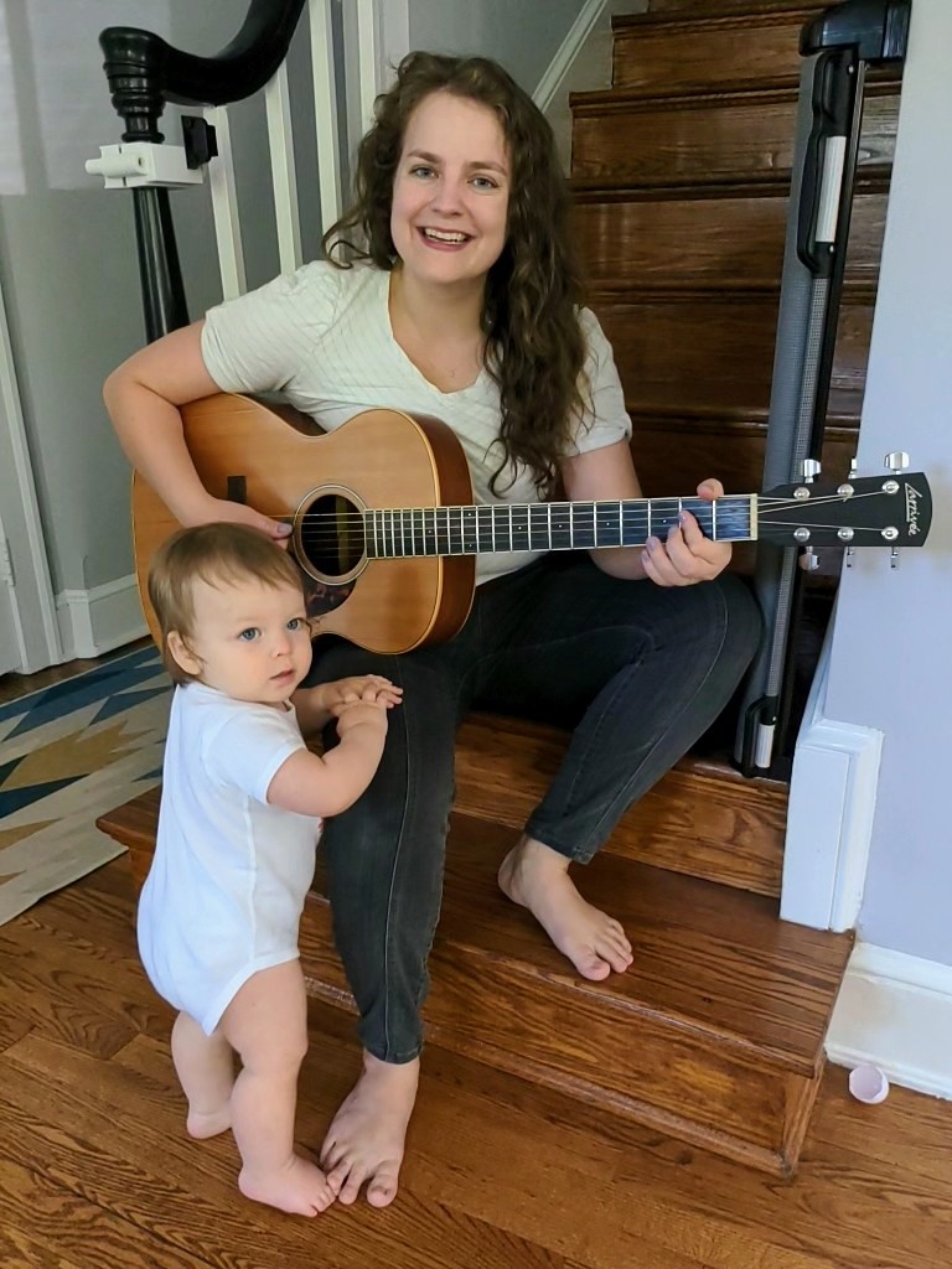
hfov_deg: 51.4
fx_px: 990
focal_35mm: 27
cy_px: 634
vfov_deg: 65.3
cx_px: 476
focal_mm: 4.38
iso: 268
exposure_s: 1/48.7
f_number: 1.73
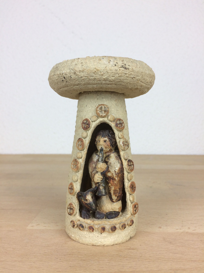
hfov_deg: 48.2
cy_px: 136
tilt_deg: -4.9
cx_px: 102
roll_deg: +1.2
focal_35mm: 29
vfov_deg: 61.7
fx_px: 228
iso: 50
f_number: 2.2
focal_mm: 4.15
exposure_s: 1/100
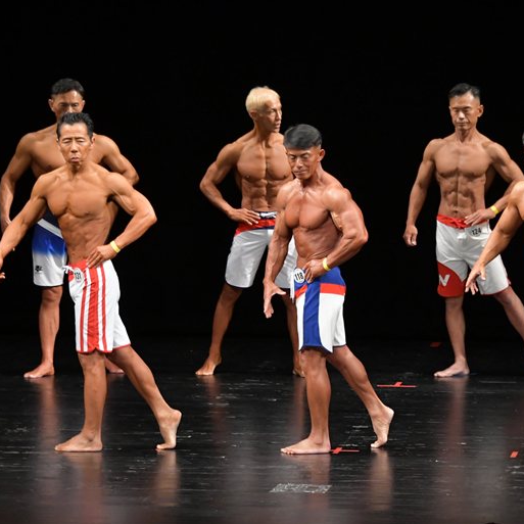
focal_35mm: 259
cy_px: 263
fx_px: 4436
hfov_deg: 6.8
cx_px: 344
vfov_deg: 6.8
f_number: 5.6
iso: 3200
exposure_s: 1/400
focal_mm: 135
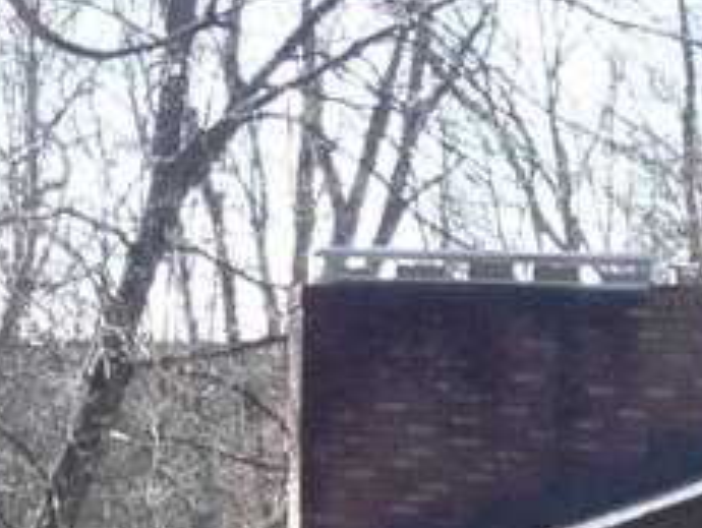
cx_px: 882
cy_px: 989
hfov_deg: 6.4
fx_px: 6232
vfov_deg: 4.8
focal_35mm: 307
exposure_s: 1/125
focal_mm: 7.1
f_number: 4
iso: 100
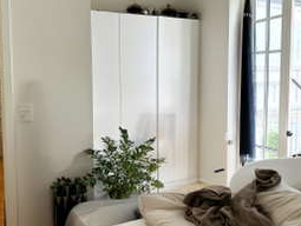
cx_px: 139
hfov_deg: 52.5
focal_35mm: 35
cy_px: 107
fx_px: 305
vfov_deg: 40.8
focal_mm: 6.86
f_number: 1.78
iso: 100
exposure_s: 1/121
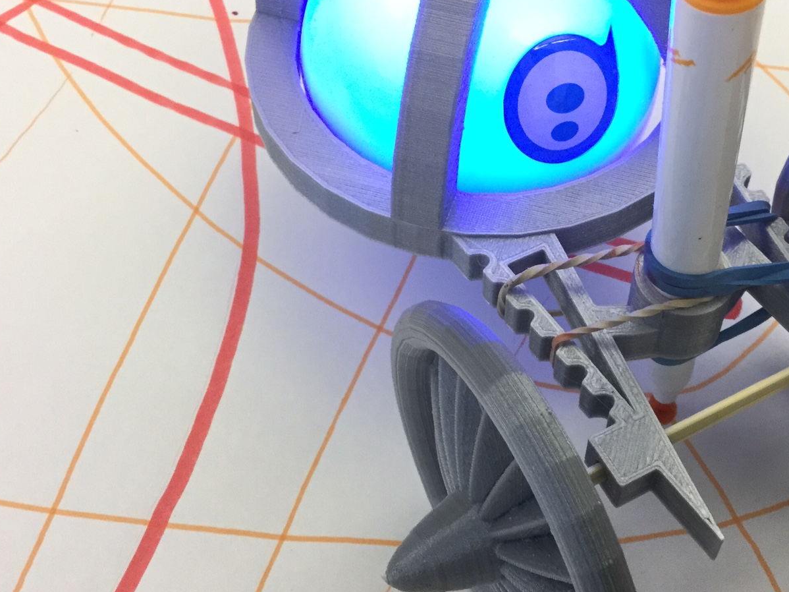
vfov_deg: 27.5
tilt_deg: -56.2
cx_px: 518
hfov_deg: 35.9
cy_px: 277
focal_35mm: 53
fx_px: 1208
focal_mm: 3.3
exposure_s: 1/30
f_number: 2.4
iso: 125
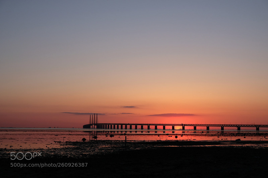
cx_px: 134
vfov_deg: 25.0
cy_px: 89
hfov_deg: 36.9
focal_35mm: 54
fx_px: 402
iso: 400
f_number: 6.4
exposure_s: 1/350
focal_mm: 35.8
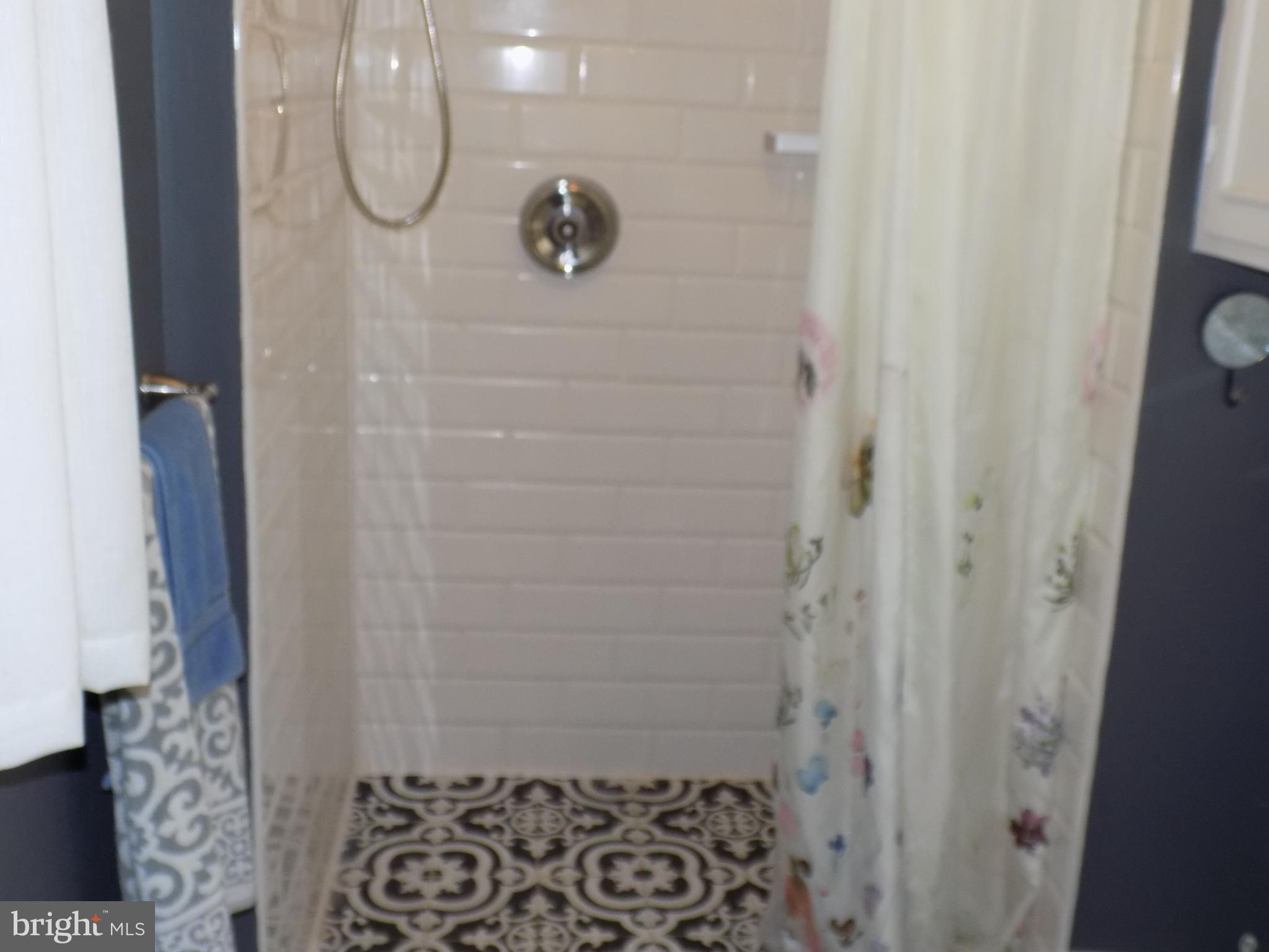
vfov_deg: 38.7
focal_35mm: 37
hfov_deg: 50.1
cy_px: 476
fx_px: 1357
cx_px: 634
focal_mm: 6.6
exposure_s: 1/30
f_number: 3.5
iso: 200
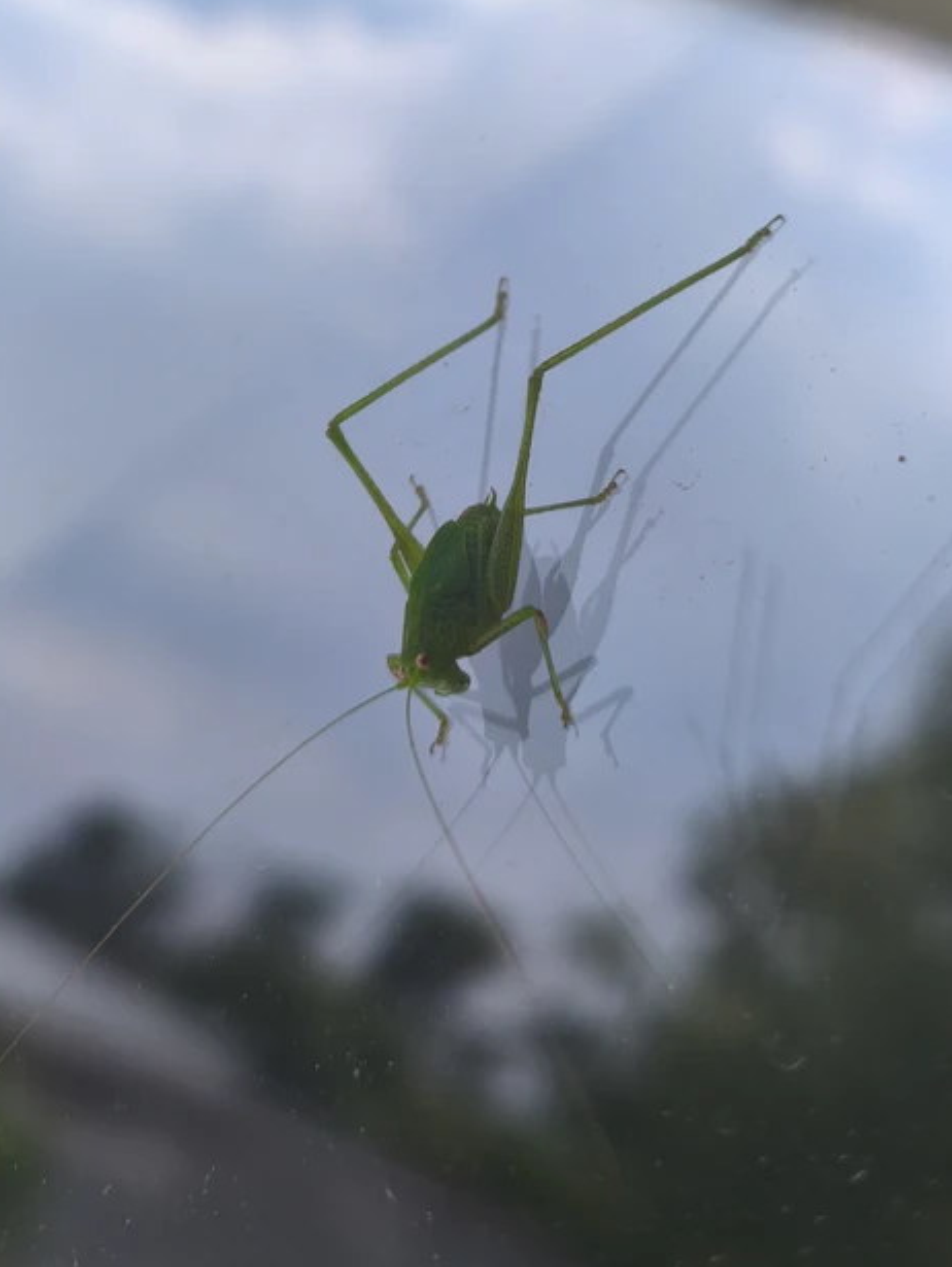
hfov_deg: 28.1
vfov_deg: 36.8
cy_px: 643
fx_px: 1905
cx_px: 468
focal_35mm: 52
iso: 80
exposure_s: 1/820
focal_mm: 5.35
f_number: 1.7
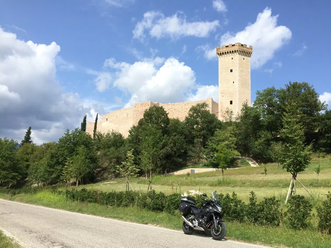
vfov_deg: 48.2
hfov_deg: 61.7
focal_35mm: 29
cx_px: 166
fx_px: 277
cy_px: 124
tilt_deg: +8.7
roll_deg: -3.9
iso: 32
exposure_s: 1/1276
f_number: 2.2
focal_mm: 4.15
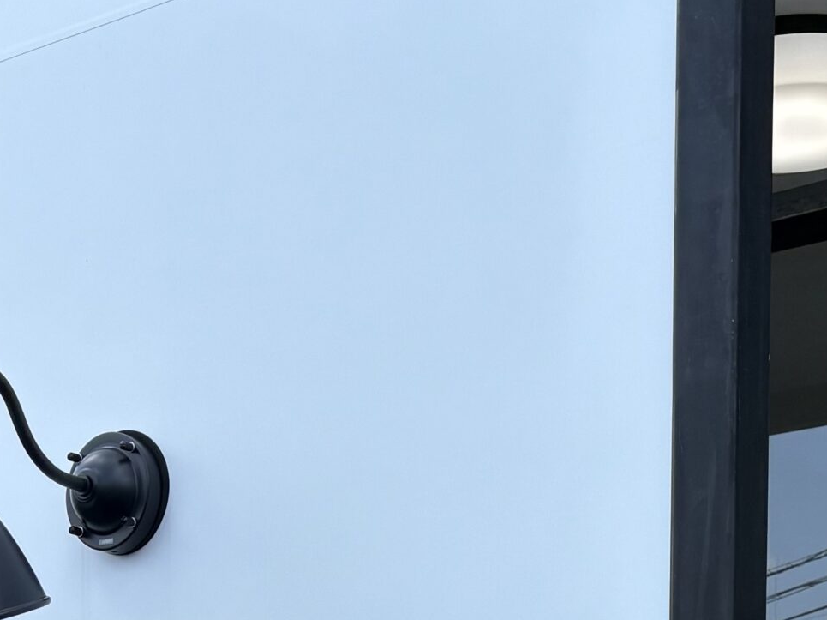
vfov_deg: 19.8
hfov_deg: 28.1
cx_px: 496
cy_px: 778
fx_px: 1648
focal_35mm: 69
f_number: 1.6
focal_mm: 5.96
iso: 50
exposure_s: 1/1484
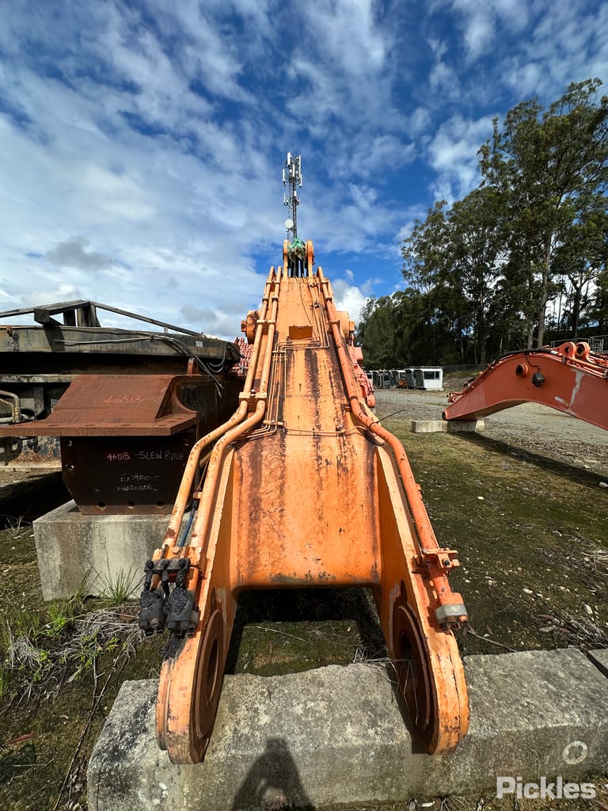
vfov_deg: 102.1
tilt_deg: -3.8
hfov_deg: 85.7
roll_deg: -1.3
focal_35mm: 14
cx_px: 304
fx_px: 328
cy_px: 406
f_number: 2.2
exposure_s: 1/3040
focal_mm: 2.22
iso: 40
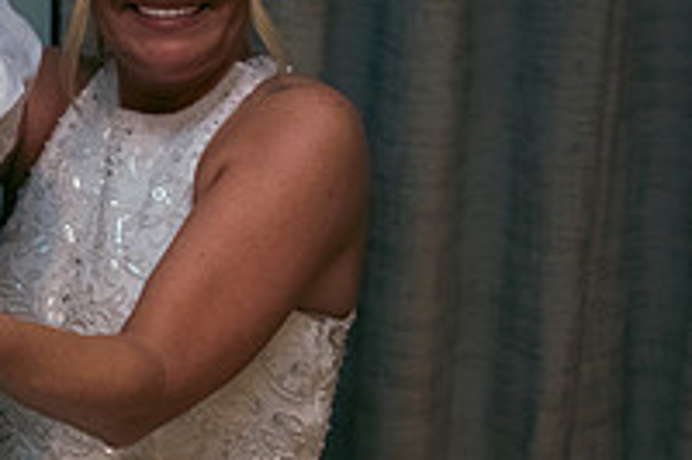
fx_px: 2343
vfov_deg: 11.2
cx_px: -246
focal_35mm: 122
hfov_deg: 15.8
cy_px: 230
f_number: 3.5
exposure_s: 1/160
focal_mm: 42
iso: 800
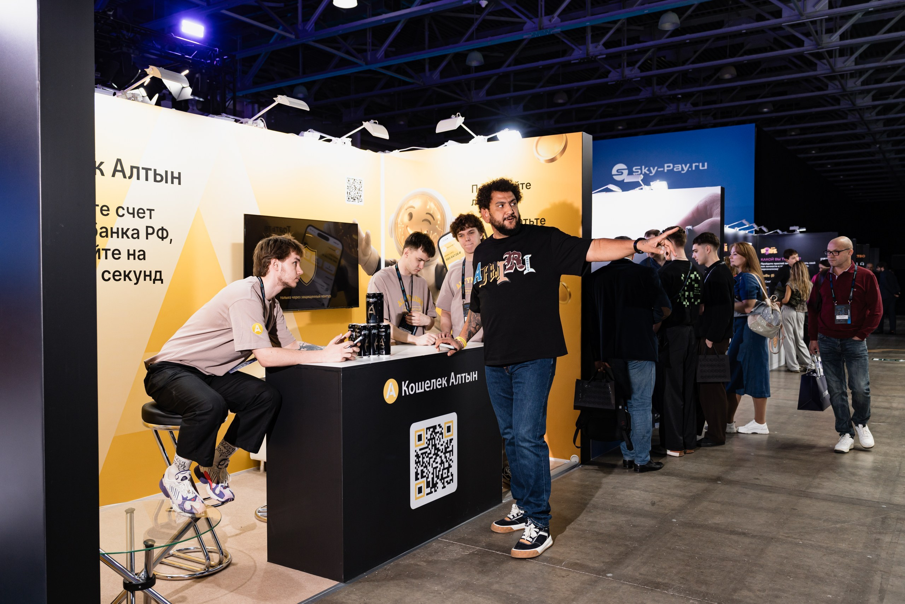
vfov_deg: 43.5
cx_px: 452
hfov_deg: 61.7
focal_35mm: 30
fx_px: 757
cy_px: 302
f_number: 3.5
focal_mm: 29
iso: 250
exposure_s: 1/160
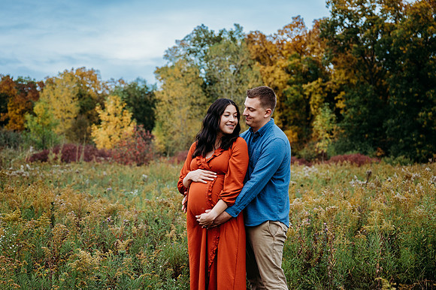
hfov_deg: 38.6
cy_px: 182
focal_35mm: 51
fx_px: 622
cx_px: 218
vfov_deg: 26.2
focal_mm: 41
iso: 320
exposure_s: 1/400
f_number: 2.8
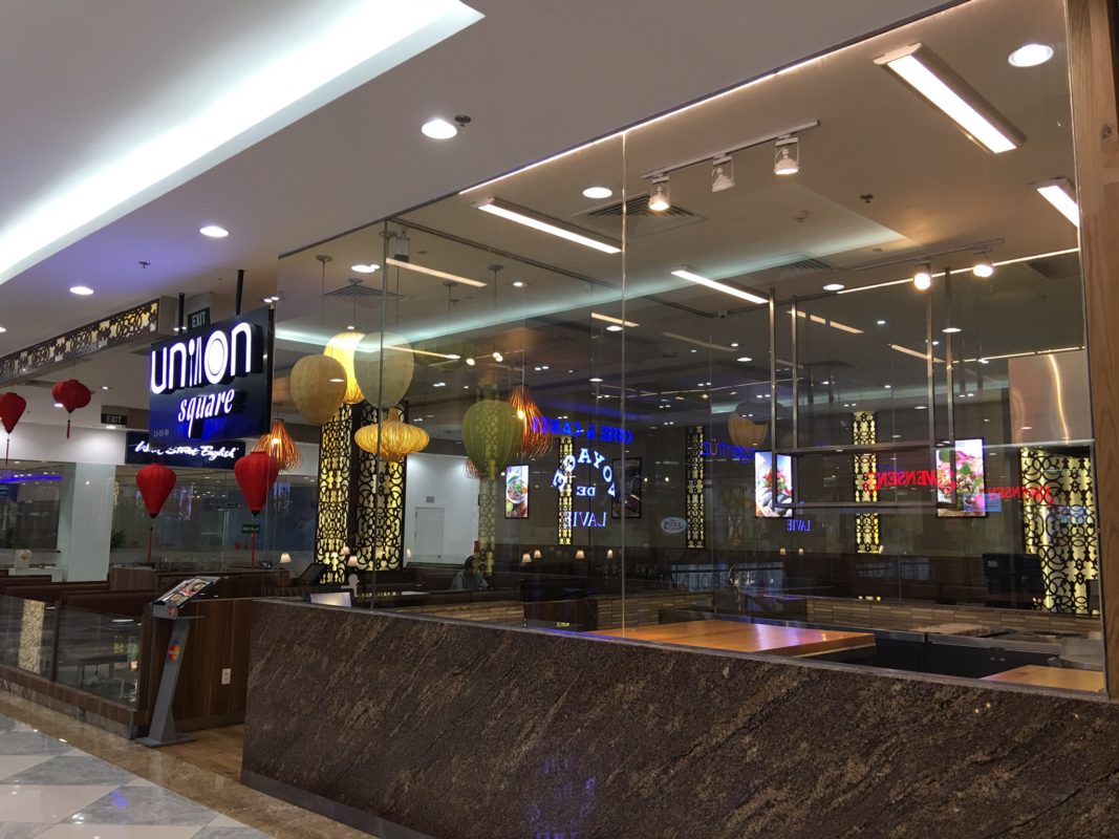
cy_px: 420
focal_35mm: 29
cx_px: 560
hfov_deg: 61.7
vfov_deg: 48.2
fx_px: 937
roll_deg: -0.9
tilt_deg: +8.3
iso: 50
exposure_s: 1/33
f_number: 2.2
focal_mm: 4.15
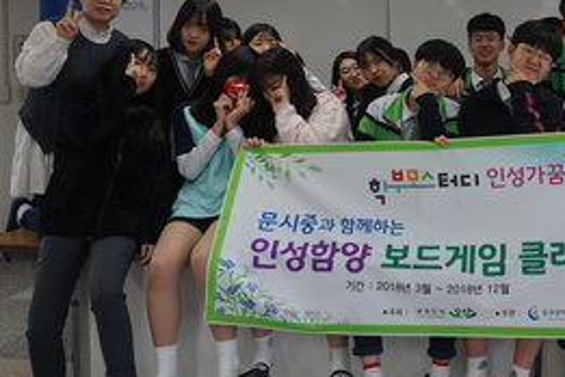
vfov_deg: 29.5
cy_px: 106
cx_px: 478
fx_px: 706
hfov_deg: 41.1
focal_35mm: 45
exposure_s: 1/160
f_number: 4
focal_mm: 16
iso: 400
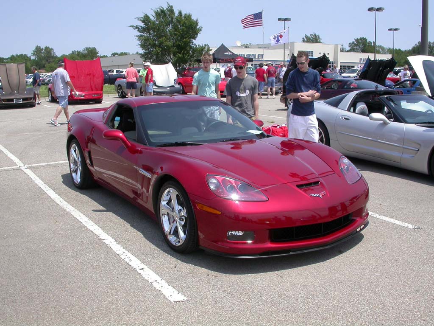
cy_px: 163
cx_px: 217
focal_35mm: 38
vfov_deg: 37.7
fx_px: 476
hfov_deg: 49.0
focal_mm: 7.85
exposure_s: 1/299
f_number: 7.5
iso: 100
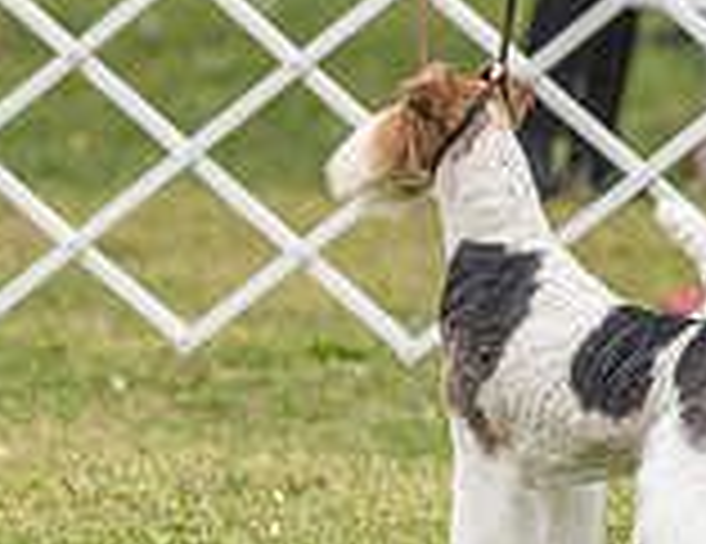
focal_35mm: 750
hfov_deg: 2.6
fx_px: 15450
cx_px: 182
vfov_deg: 2.0
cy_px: -25
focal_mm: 174
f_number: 4.5
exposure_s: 1/1000
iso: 400
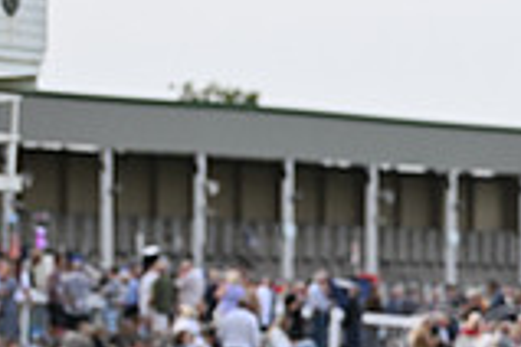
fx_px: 6584
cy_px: 545
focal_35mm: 455
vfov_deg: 3.0
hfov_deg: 4.5
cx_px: 829
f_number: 4.5
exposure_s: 1/2500
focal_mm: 125
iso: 1000
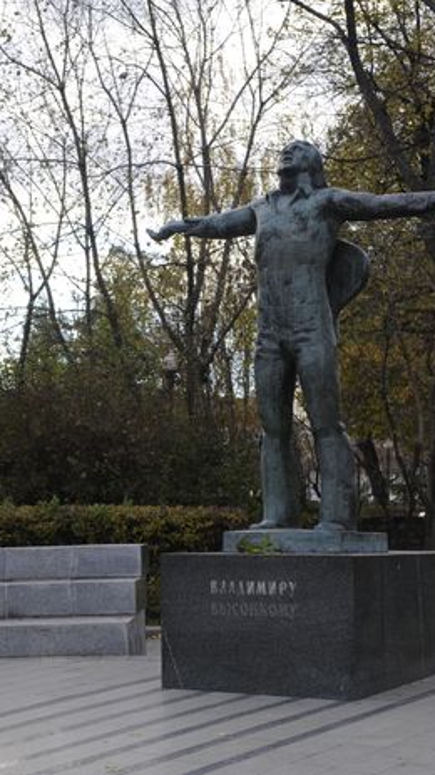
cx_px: 104
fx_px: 1560
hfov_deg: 15.8
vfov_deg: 27.9
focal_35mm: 76
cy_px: 387
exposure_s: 1/400
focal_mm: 48
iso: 320
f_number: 4.5
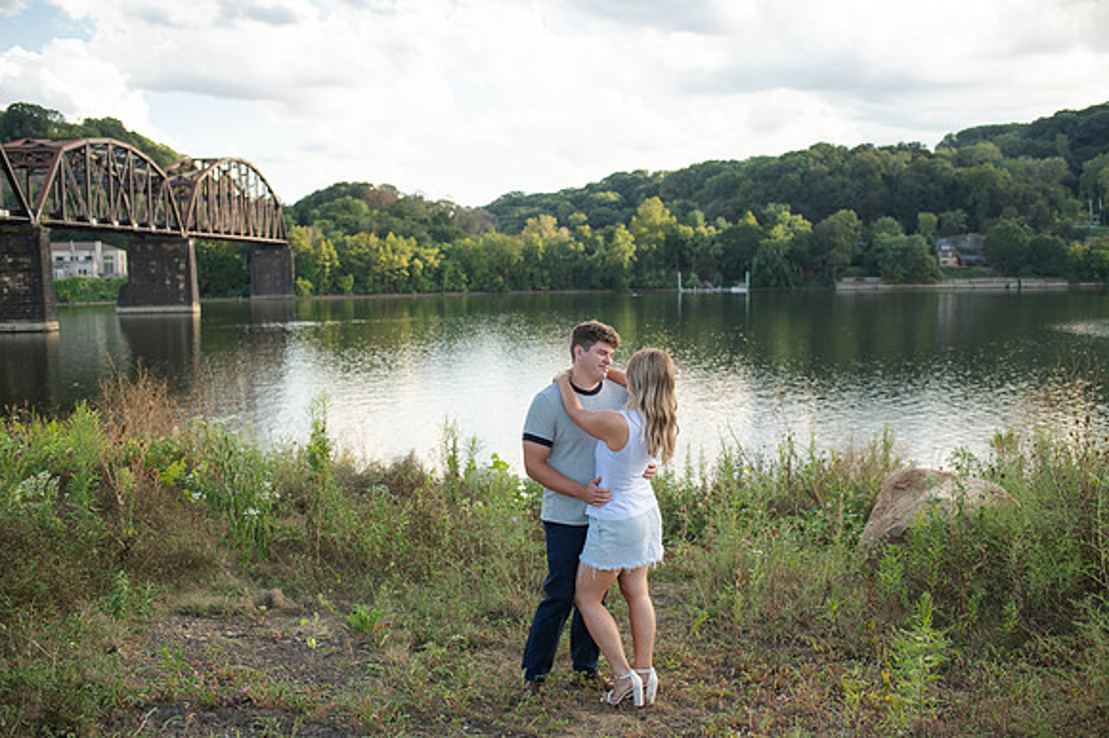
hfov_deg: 54.1
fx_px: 1087
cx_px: 554
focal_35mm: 35
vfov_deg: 37.5
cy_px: 369
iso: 200
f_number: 3.2
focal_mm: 35
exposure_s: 1/1250
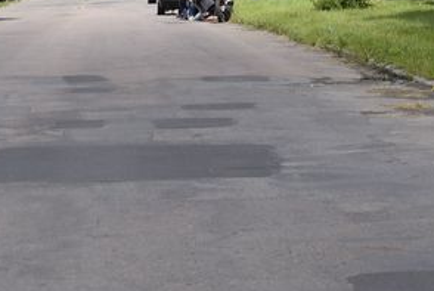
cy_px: 39
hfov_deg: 9.8
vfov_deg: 6.5
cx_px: 182
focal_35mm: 210
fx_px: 2539
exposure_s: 1/400
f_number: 10
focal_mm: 55
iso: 200
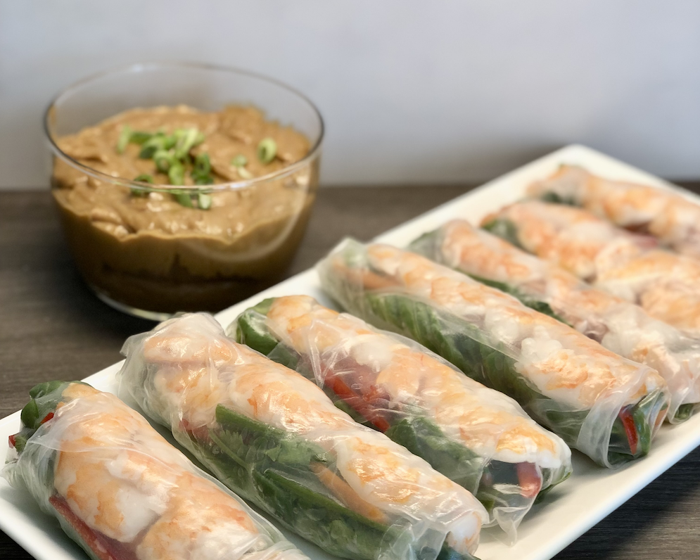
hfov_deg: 27.9
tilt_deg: -34.6
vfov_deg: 22.4
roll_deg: -5.2
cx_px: 350
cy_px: 363
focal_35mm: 68
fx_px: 1409
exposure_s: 1/60
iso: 32
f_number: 2.4
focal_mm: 6
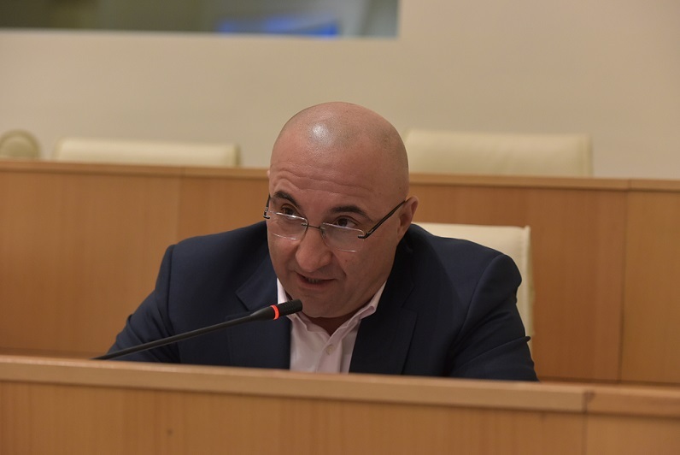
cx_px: 340
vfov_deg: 13.1
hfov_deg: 19.4
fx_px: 1985
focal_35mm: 105
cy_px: 228
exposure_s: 1/160
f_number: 4.5
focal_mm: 105
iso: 3200
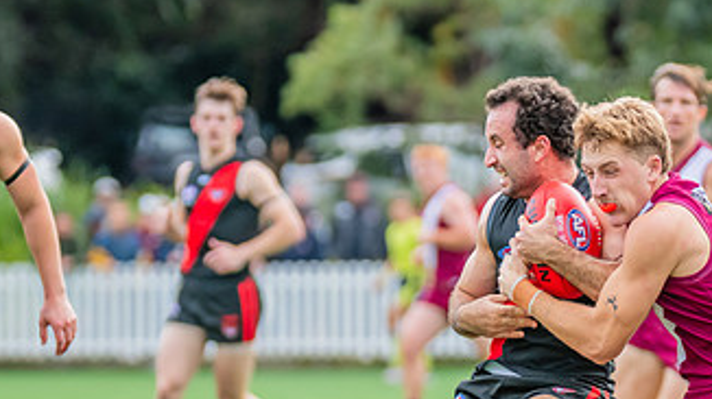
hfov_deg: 3.6
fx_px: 11247
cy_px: 408
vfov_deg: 2.0
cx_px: 470
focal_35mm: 596
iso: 800
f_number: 4.5
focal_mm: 240
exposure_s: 1/1250
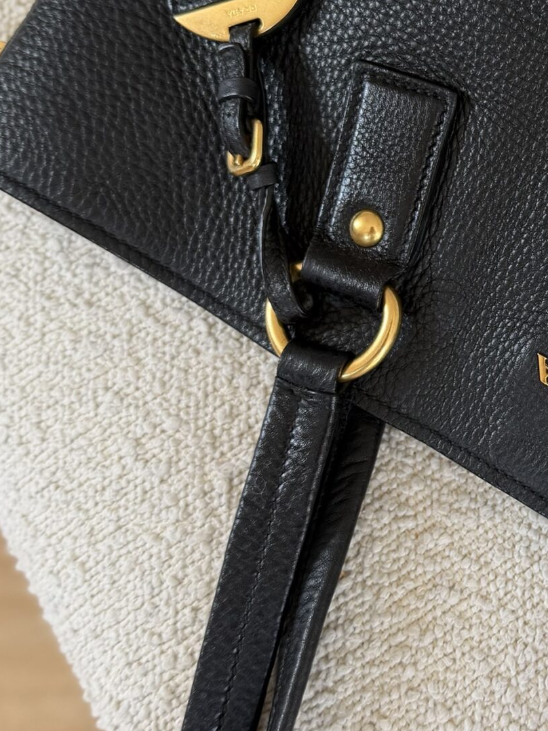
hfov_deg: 24.1
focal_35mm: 57
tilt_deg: -71.1
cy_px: 314
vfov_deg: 33.7
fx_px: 1204
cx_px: 594
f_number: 1.78
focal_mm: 6.76
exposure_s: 1/130
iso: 64
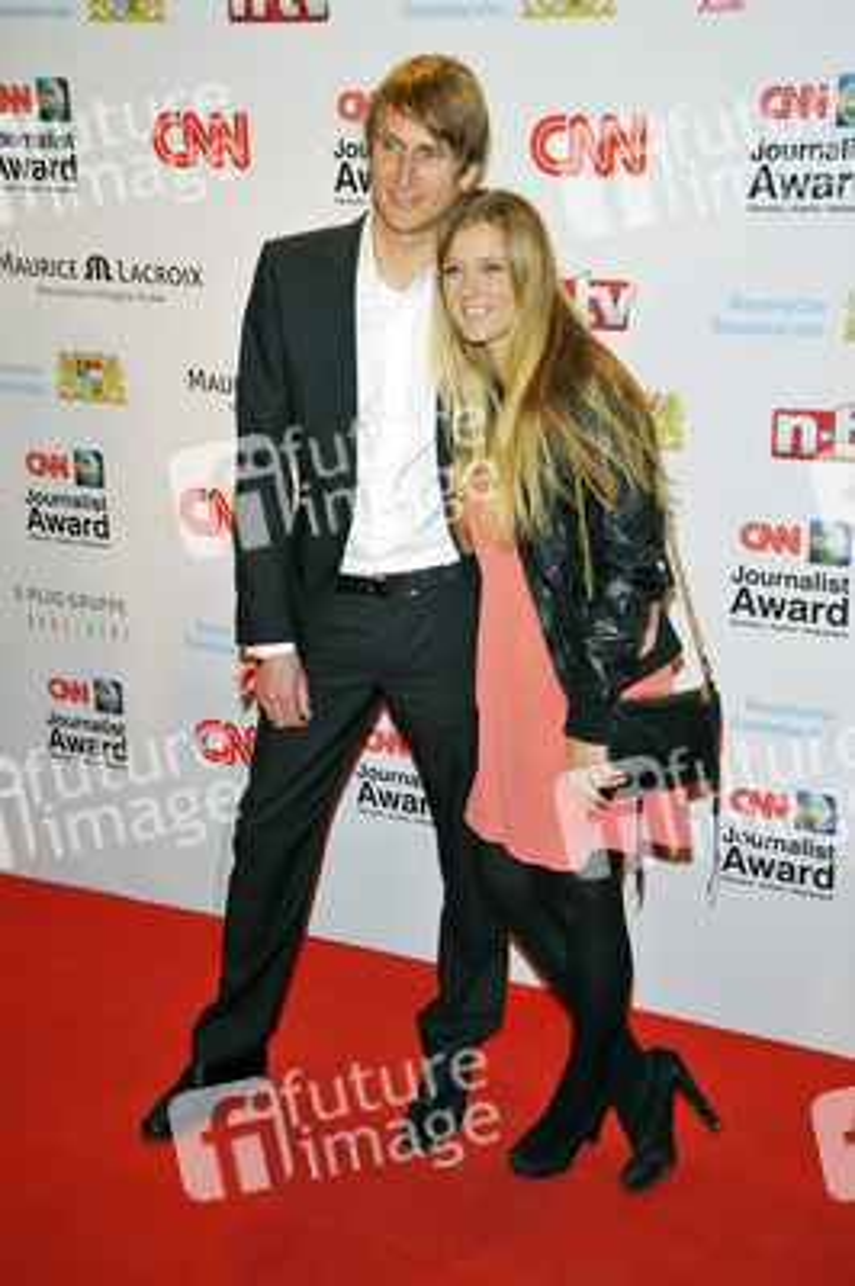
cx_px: 428
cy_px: 643
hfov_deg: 26.9
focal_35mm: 50
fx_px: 1784
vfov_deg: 39.6
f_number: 6.3
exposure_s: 1/250
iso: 800
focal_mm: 50
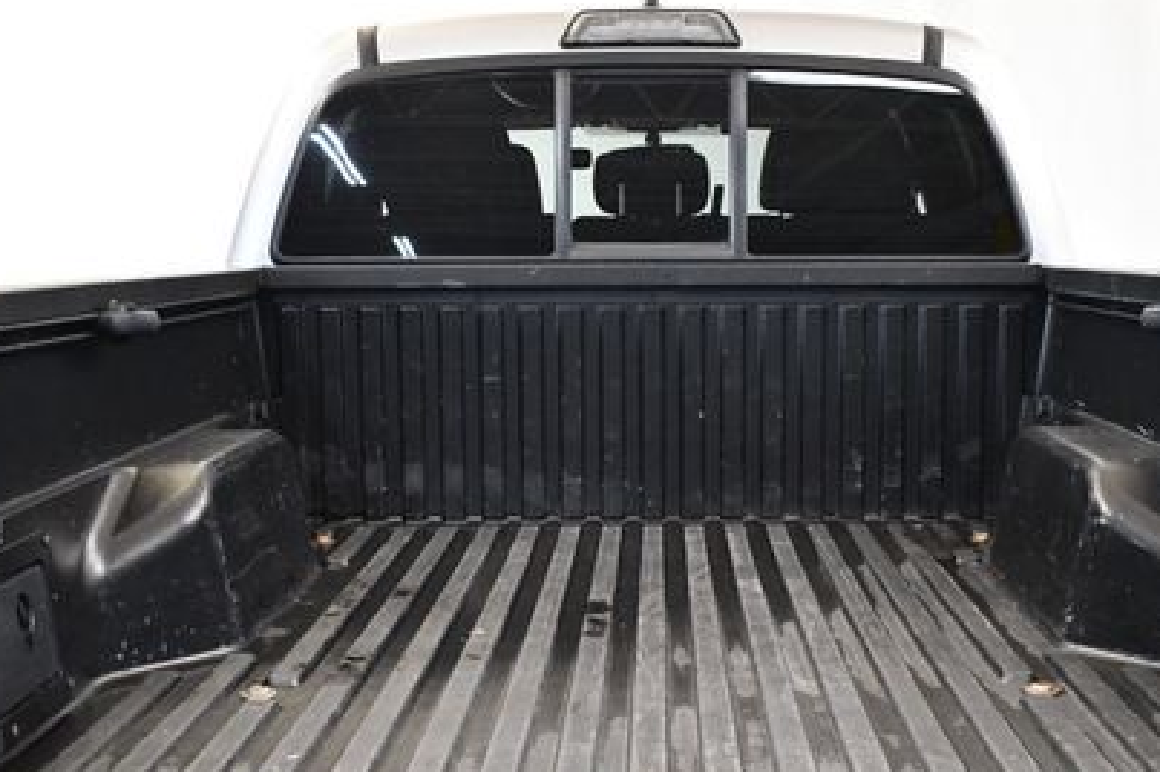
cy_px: 501
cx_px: 651
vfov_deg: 24.9
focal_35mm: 54
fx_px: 1739
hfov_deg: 36.8
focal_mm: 23
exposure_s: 1/125
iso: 3200
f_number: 3.8
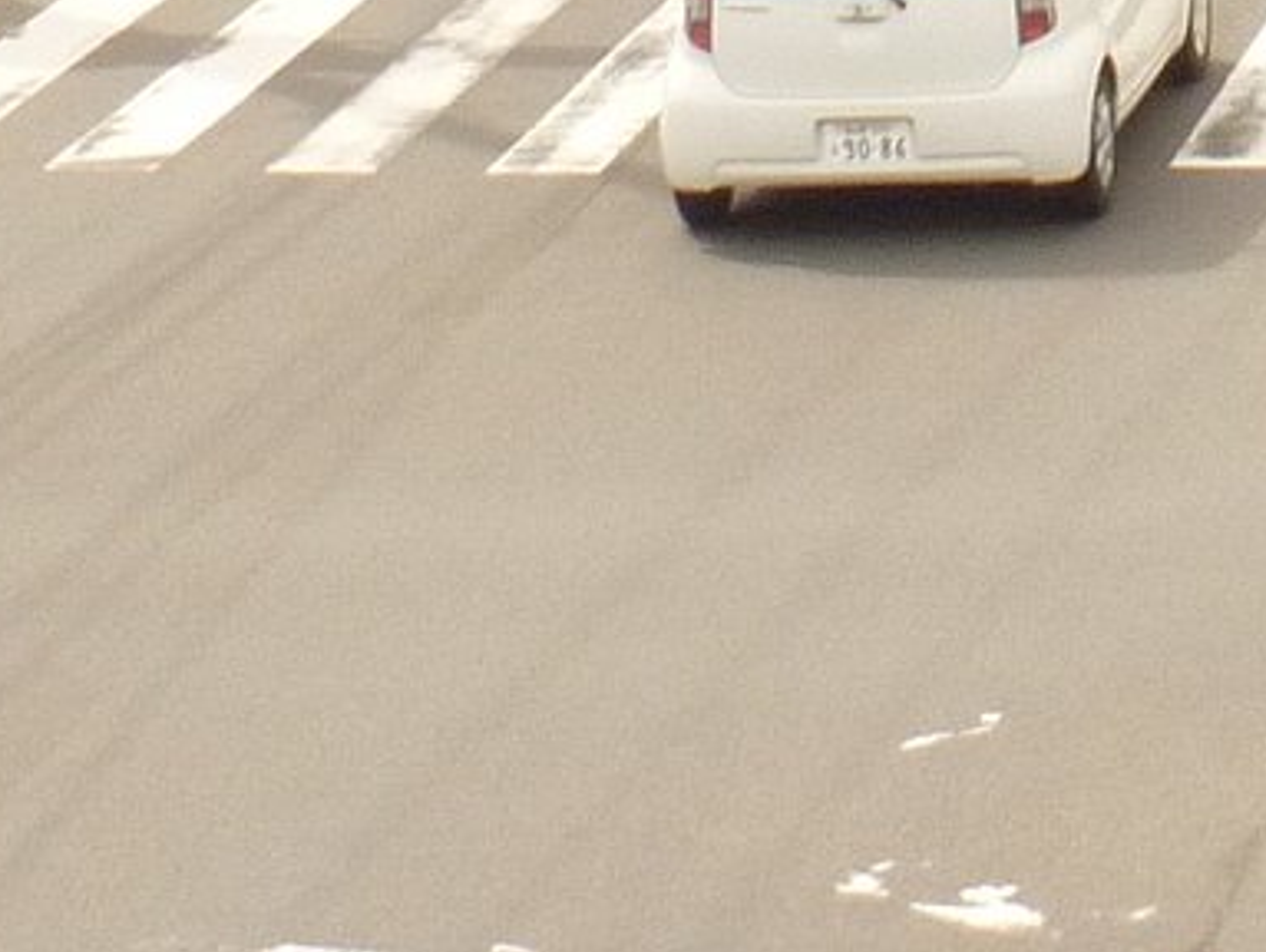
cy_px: -1296
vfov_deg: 6.1
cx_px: 2175
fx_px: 8603
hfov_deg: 8.2
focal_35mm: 235
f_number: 6.3
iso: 200
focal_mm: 7.8
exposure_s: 1/250
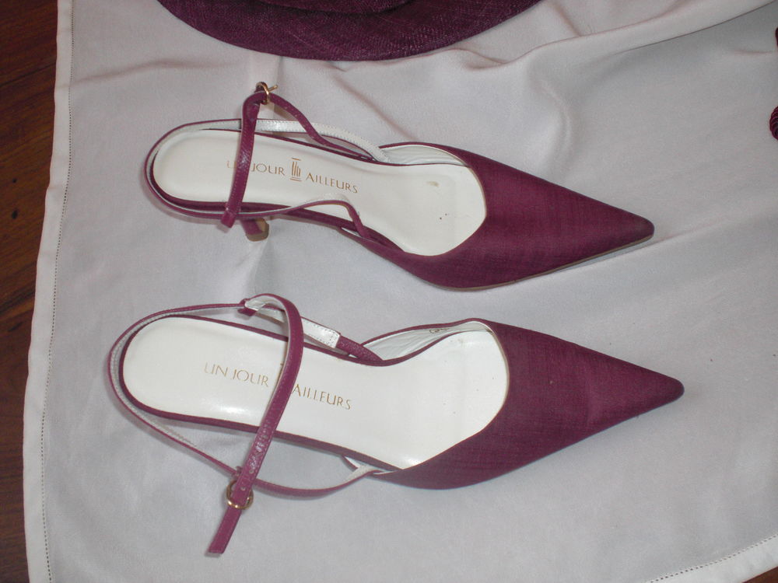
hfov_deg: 49.0
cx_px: 389
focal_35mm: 38
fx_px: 854
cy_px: 292
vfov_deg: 37.7
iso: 200
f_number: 3.1
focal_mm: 6.3
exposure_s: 1/60
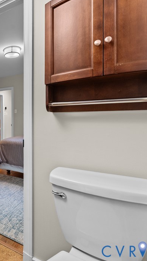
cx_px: -21
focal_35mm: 23
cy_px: 126
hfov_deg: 39.0
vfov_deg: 78.6
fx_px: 159
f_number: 9
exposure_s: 1/10
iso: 800
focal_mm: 14
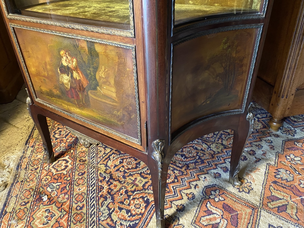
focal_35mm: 26
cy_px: 114
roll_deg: +3.4
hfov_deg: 67.3
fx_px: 228
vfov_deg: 53.1
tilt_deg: -30.9
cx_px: 152
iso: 500
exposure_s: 1/25
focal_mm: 4.25
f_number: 1.8
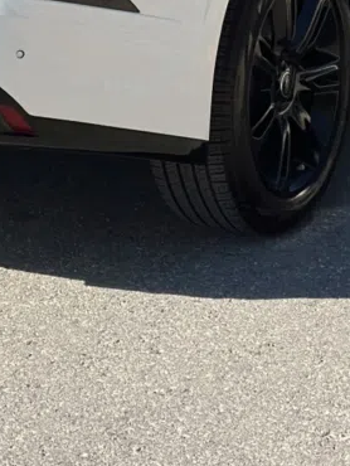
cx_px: 69
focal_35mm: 177
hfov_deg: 8.4
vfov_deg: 10.8
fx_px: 2383
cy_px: -234
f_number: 1.78
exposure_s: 1/8197
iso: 100
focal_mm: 6.86
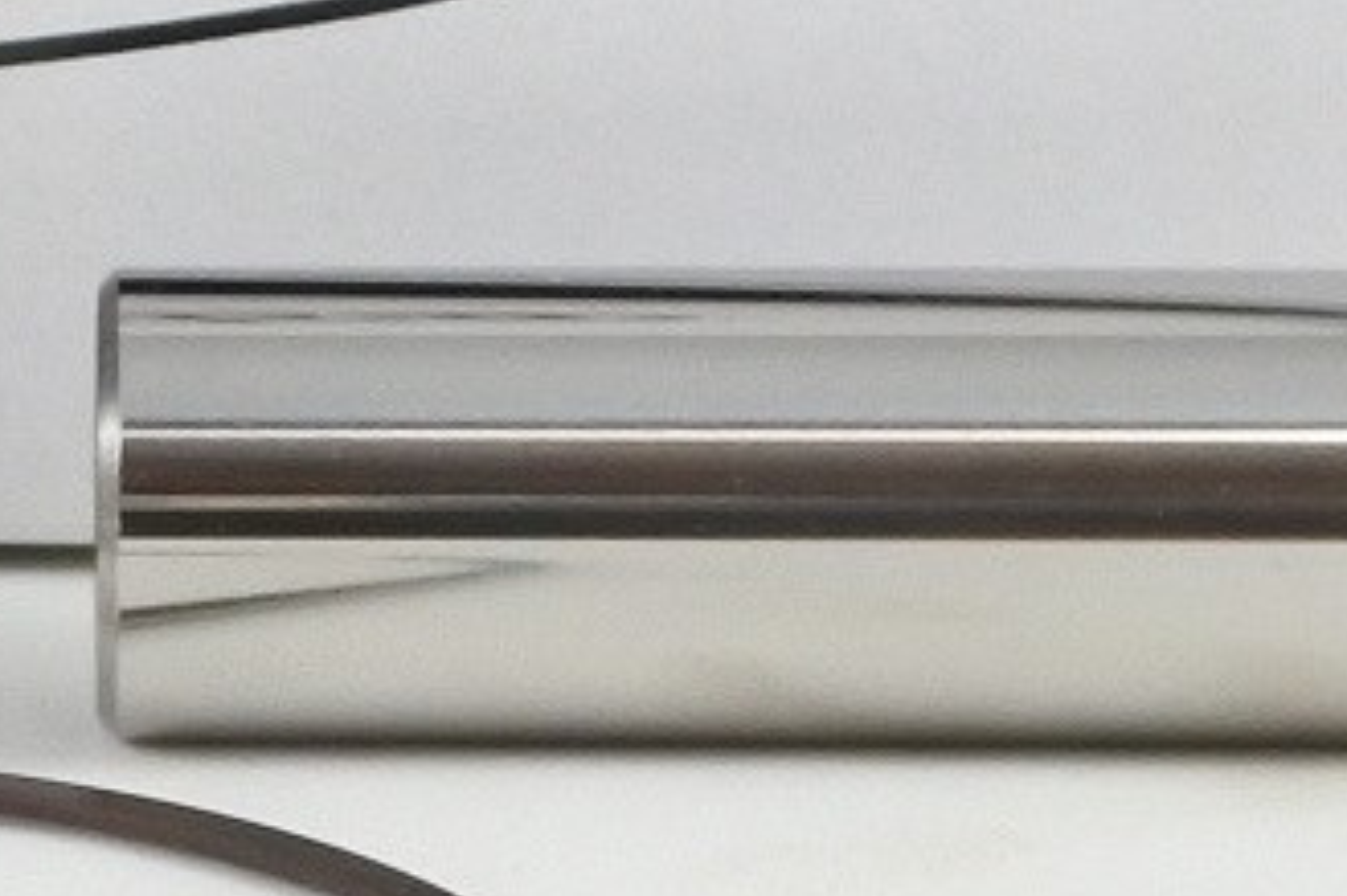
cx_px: -434
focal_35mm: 228
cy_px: -391
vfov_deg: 6.0
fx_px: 8526
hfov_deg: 8.9
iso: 560
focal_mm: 15.7
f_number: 4.2
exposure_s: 1/125
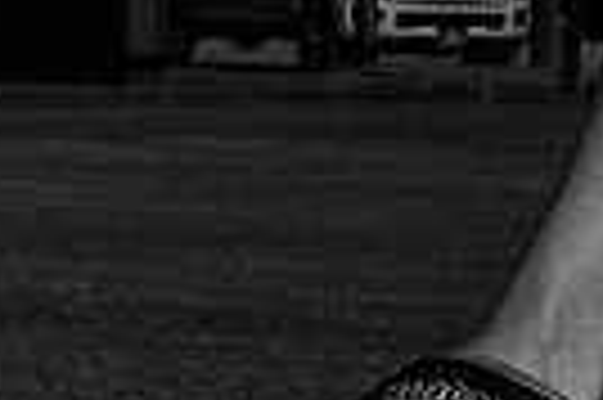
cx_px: -842
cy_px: 640
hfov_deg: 4.4
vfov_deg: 3.0
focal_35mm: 461
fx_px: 7712
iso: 100
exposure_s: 1/200
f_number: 16
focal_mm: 70
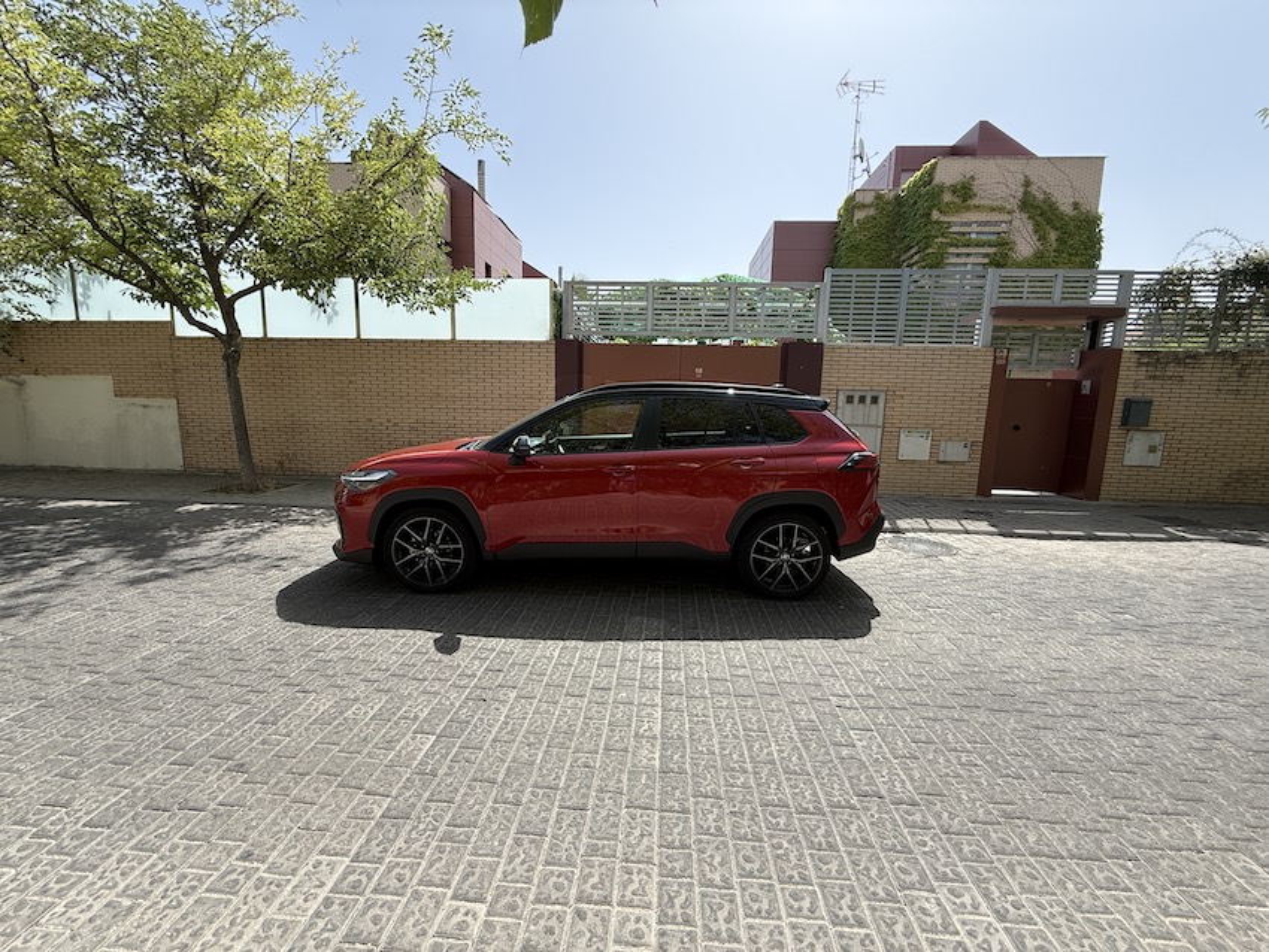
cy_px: 476
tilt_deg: -7.3
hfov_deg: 102.0
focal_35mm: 14
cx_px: 634
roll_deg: -1.6
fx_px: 513
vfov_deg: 85.7
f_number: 2.2
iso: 64
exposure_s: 1/809
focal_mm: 2.22
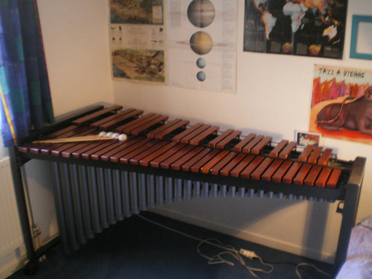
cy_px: 140
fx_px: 409
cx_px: 186
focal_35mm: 38
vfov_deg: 37.8
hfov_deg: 48.9
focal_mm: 6.3
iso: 320
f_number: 3.1
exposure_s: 1/30
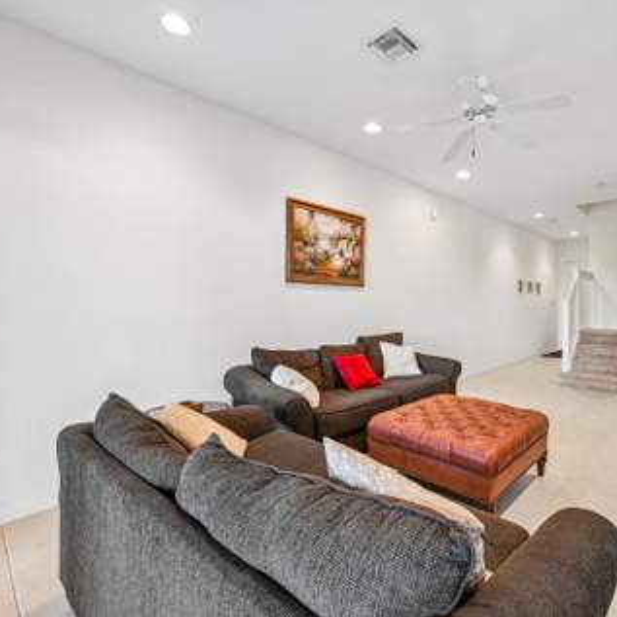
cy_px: 308
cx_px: 405
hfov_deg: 78.4
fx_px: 363
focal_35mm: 18
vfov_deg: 80.7
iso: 3200
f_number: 8
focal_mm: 14
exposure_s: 1/80
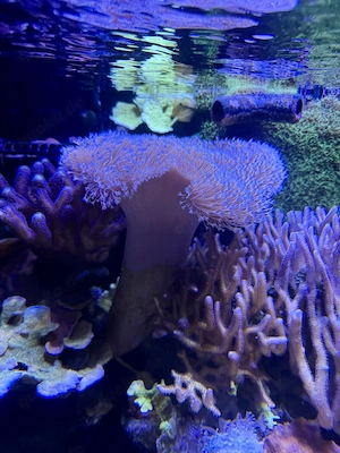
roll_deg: -1.2
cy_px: 226
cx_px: 170
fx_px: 314
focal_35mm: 24
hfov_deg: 56.8
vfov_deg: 71.6
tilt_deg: -13.5
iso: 64
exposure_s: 1/250
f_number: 1.78
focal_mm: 6.76
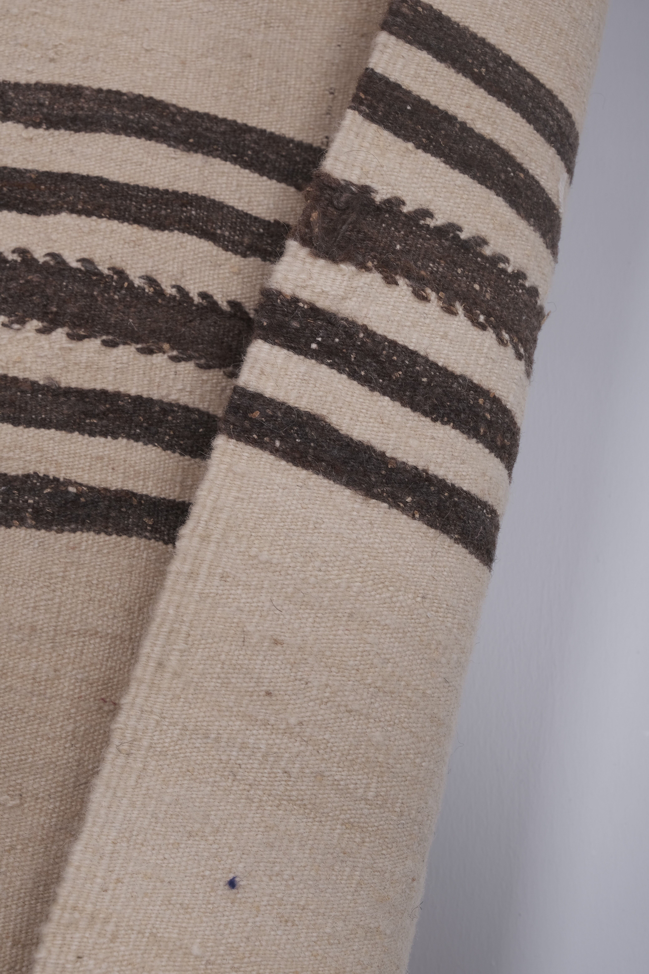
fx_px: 1595
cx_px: 324
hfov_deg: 23.0
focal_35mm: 59
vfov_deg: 33.9
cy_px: 487
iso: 160
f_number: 11
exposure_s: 1/160
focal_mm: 39
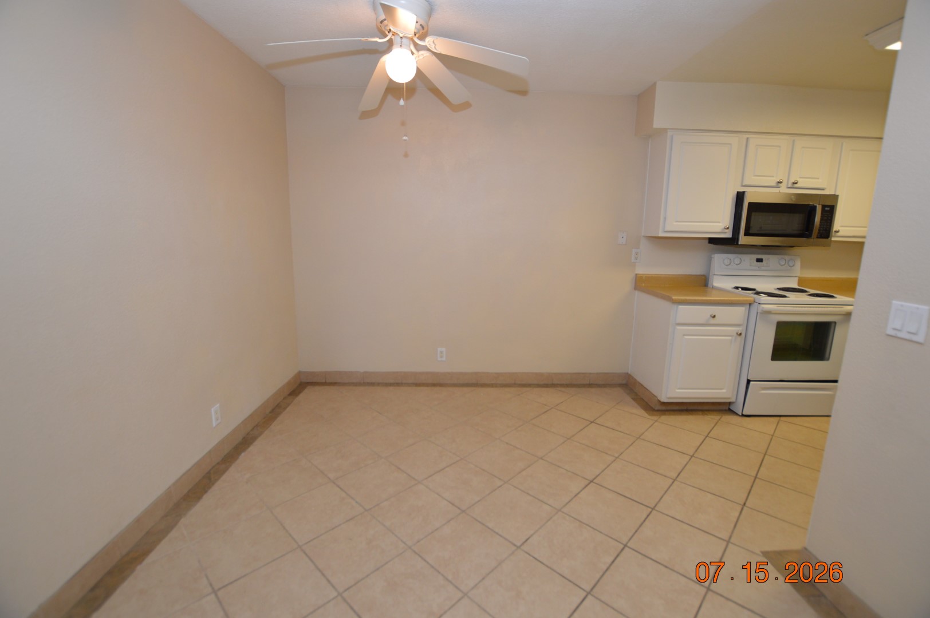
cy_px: 309
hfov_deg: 100.4
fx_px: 387
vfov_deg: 77.2
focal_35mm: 15
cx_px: 465
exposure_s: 1/60
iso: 400
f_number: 4
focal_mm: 10
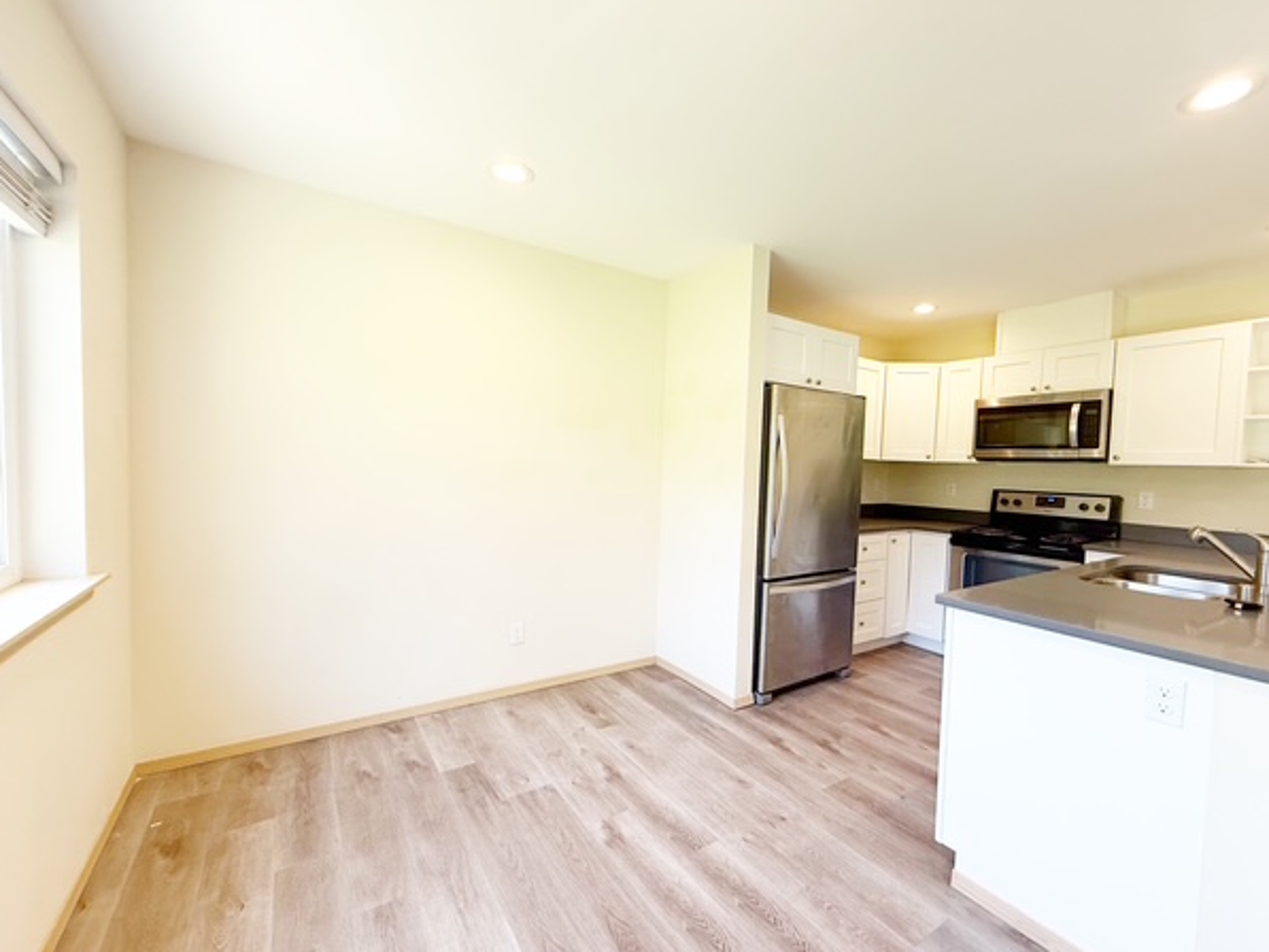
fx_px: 550
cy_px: 493
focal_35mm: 15
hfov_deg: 98.1
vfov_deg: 81.7
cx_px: 670
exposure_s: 1/120
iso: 125
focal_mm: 2.22
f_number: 2.2
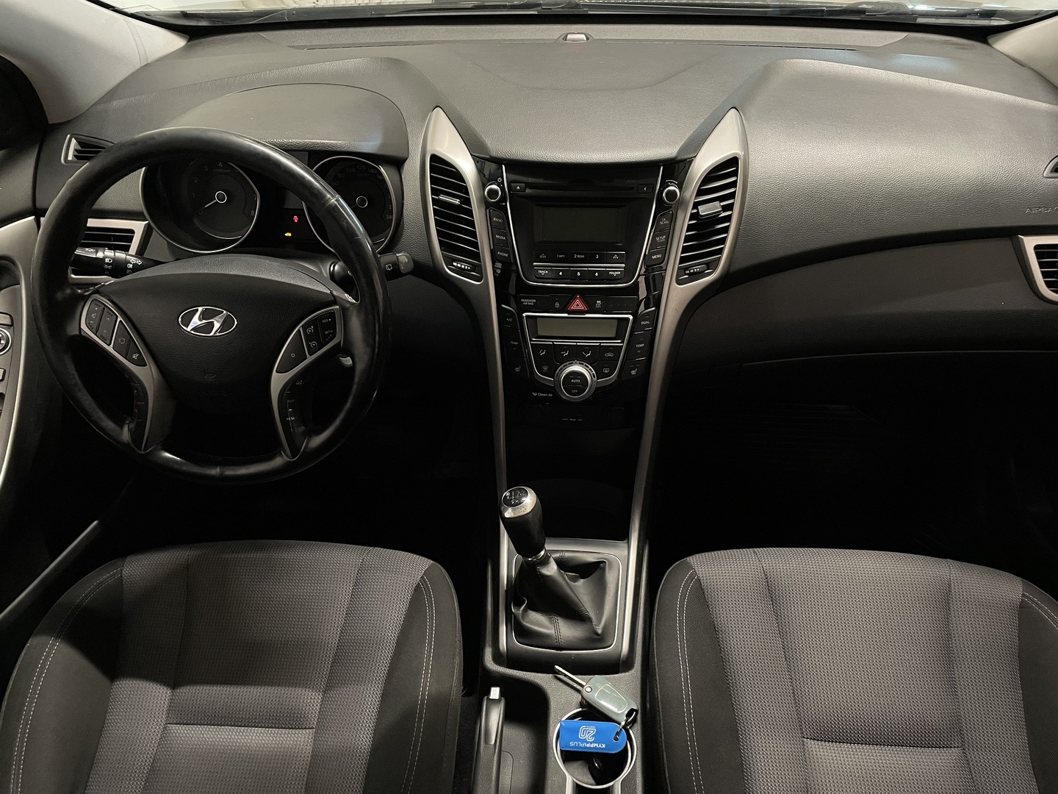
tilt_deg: -41.5
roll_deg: +1.6
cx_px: 529
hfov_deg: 67.3
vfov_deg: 53.1
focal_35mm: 26
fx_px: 795
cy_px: 397
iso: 200
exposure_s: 1/50
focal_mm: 4.2
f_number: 1.6
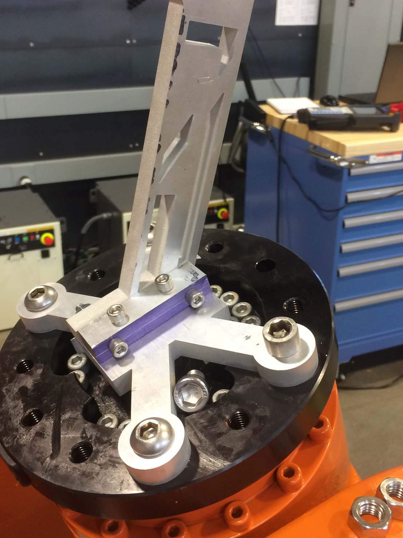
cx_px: 201
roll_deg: -0.1
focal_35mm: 42
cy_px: 254
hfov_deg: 34.4
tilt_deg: -25.3
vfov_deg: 44.8
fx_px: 652
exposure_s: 1/30
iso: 100
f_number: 2.2
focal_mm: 4.15
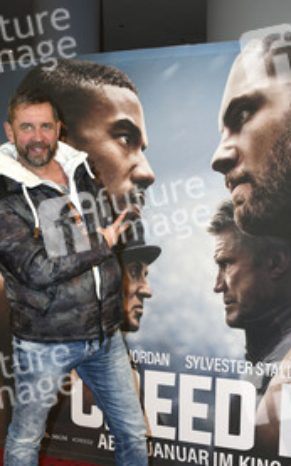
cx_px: 173
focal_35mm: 47
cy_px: 301
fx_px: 597
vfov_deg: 42.2
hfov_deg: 27.4
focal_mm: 32
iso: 500
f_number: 6.3
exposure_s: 1/125
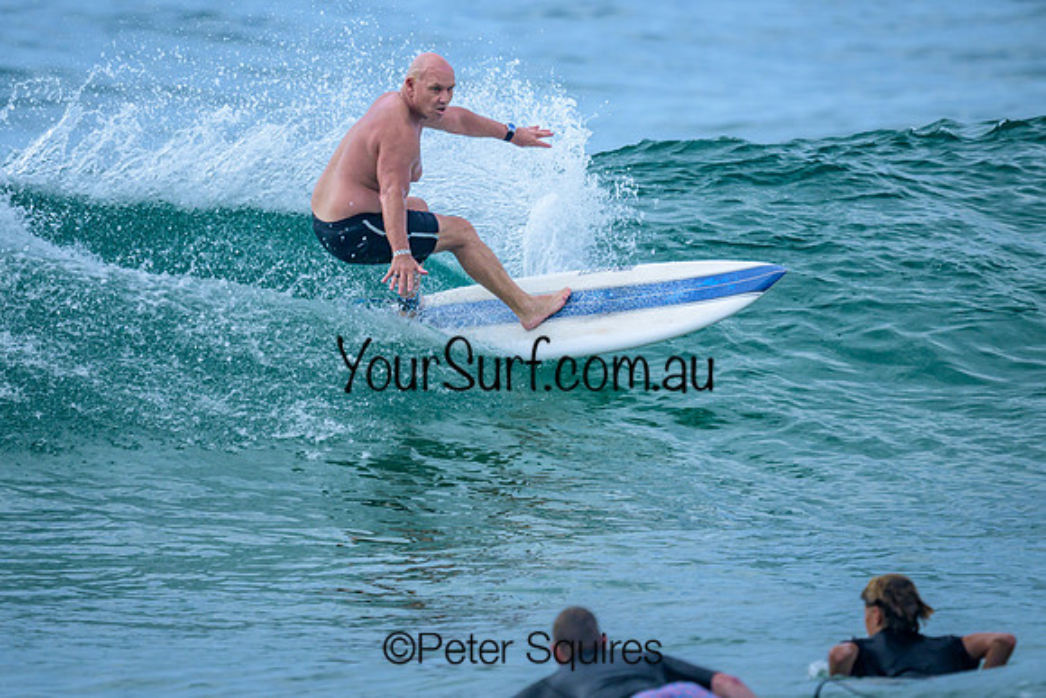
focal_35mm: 1073
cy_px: 230
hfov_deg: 1.9
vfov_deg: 1.3
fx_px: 31183
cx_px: 419
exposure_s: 1/3200
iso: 450
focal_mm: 800
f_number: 6.3
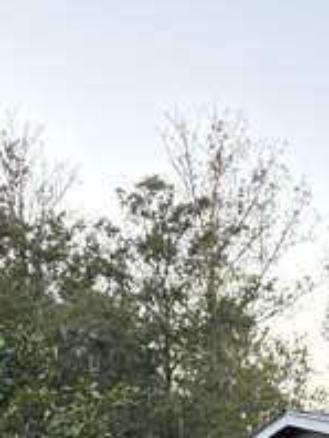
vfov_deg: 20.1
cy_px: 650
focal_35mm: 84
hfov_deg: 16.6
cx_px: 437
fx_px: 1062
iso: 125
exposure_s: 1/65
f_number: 1.6
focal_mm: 5.96
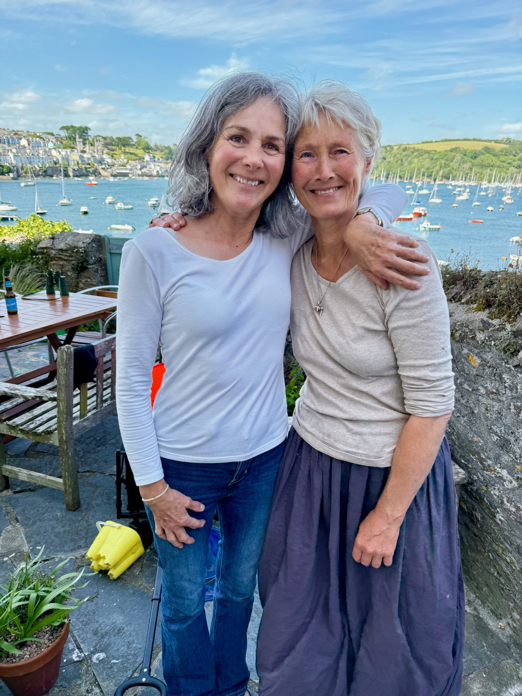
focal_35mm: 24
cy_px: 348
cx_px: 261
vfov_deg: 71.6
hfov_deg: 56.8
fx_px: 483
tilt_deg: -19.3
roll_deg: -2.7
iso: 100
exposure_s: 1/1292
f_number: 1.78
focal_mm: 6.76
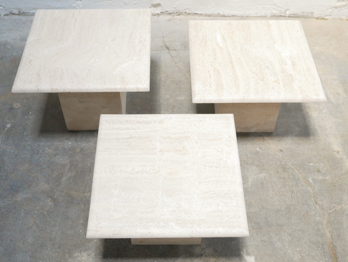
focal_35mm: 46
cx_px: 173
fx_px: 463
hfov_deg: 41.2
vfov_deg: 31.5
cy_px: 133
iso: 1600
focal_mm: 20
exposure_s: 1/60
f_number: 1.7
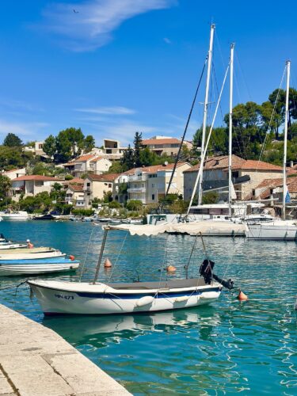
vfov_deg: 39.7
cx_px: 148
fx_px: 549
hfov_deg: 30.3
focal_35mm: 48
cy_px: 198
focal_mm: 6.86
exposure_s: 1/9804
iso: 80
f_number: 1.78
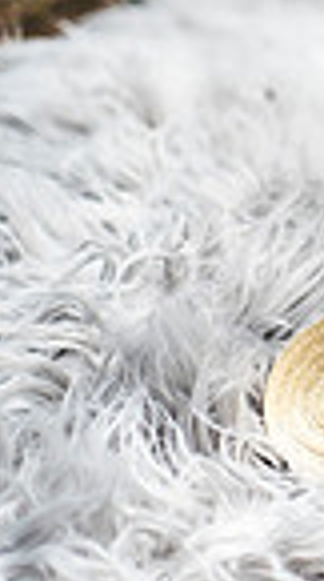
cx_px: 1104
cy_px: -78
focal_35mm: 210
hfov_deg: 5.3
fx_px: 3224
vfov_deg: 10.1
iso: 100
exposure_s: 1/1600
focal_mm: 50
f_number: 2.8
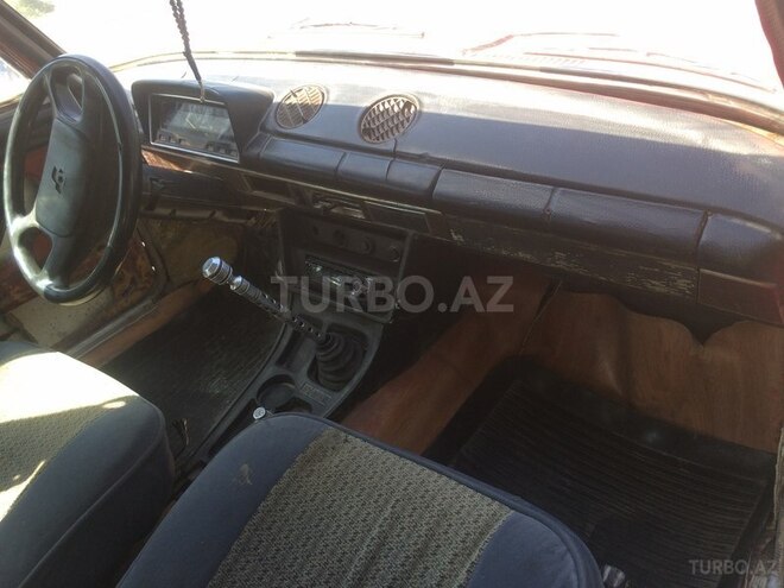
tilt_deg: -32.9
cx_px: 392
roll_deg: +9.5
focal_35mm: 29
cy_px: 294
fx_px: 657
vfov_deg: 48.2
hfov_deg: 61.7
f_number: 2.2
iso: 32
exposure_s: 1/130
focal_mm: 4.15
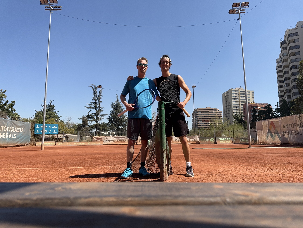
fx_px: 210
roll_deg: +0.2
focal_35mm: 24
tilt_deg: +6.6
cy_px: 114
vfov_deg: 56.8
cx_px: 152
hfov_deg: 71.6
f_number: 1.78
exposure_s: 1/4049
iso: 80
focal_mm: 6.76
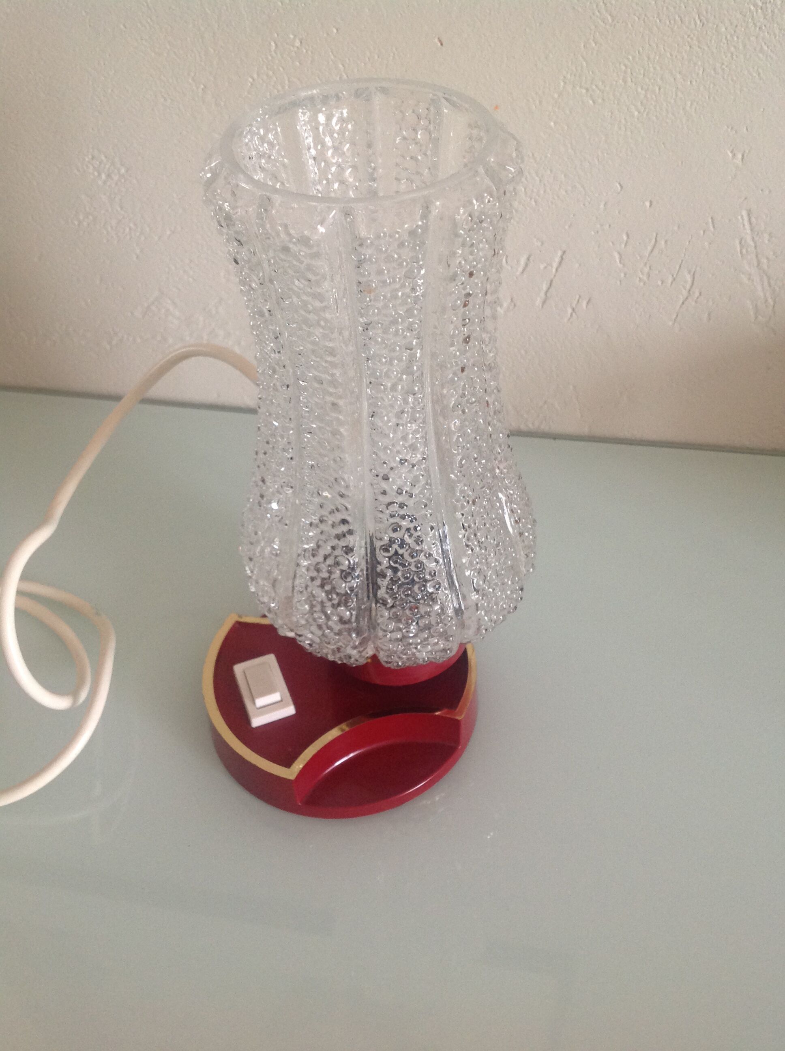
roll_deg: +3.5
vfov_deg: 52.7
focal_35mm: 35
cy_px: 526
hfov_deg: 40.6
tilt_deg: -44.5
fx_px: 1061
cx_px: 392
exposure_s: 1/15
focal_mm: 4.28
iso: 125
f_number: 2.4
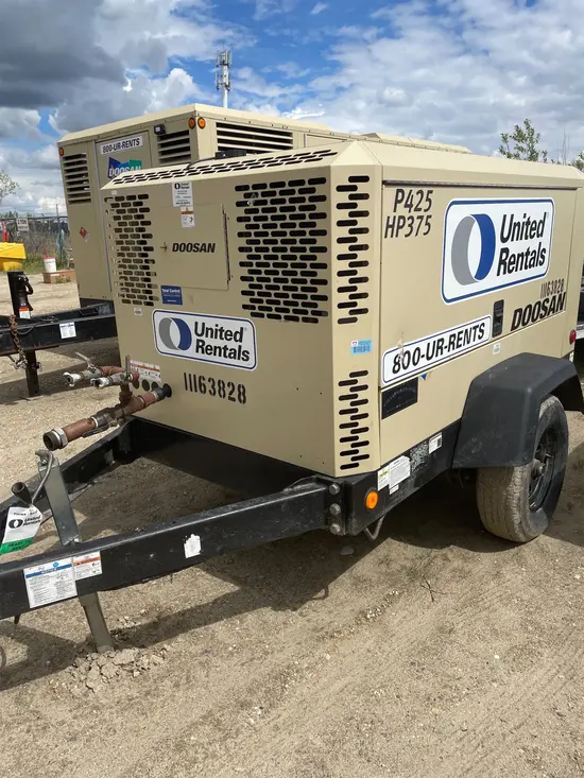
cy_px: 389
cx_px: 292
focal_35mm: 26
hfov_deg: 53.1
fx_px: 585
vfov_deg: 67.3
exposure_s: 1/5556
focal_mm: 4.2
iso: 32
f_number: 1.6
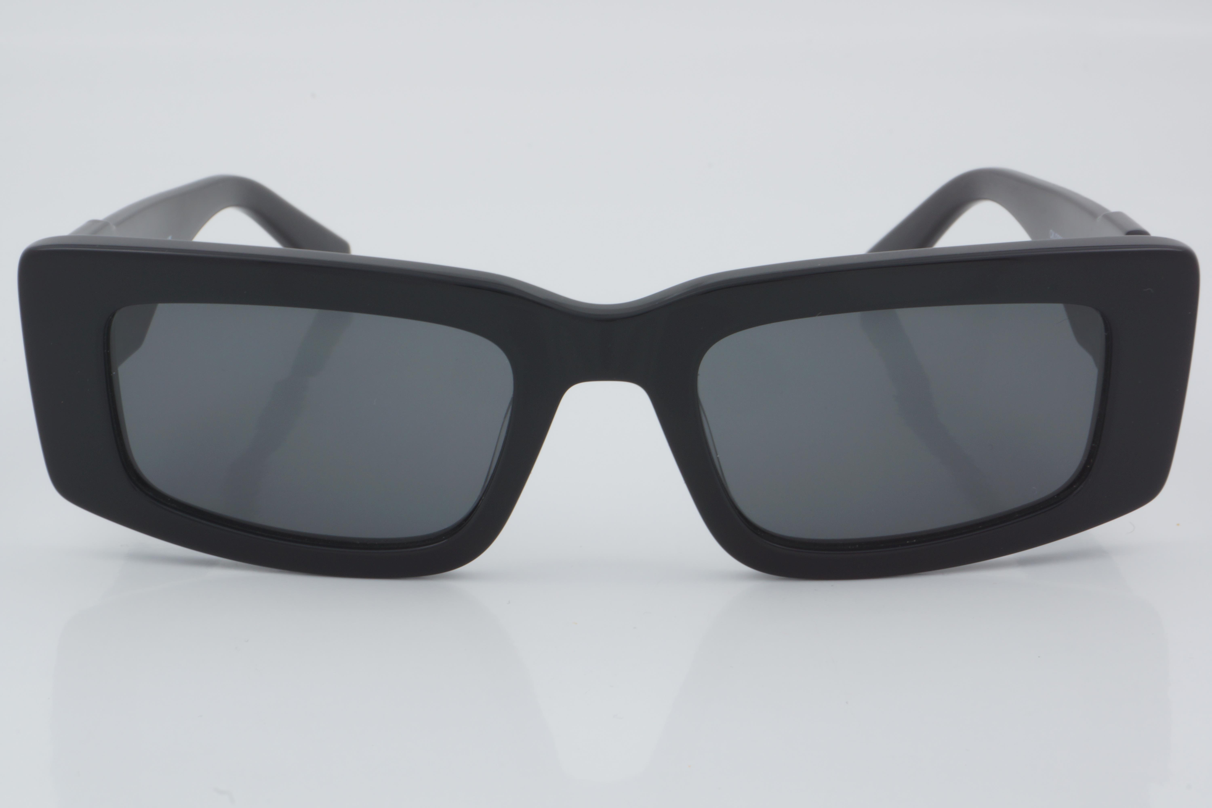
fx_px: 2777
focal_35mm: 82
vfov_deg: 16.6
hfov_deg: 24.6
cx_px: 606
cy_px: 404
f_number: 32
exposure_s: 1/4
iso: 100
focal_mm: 55
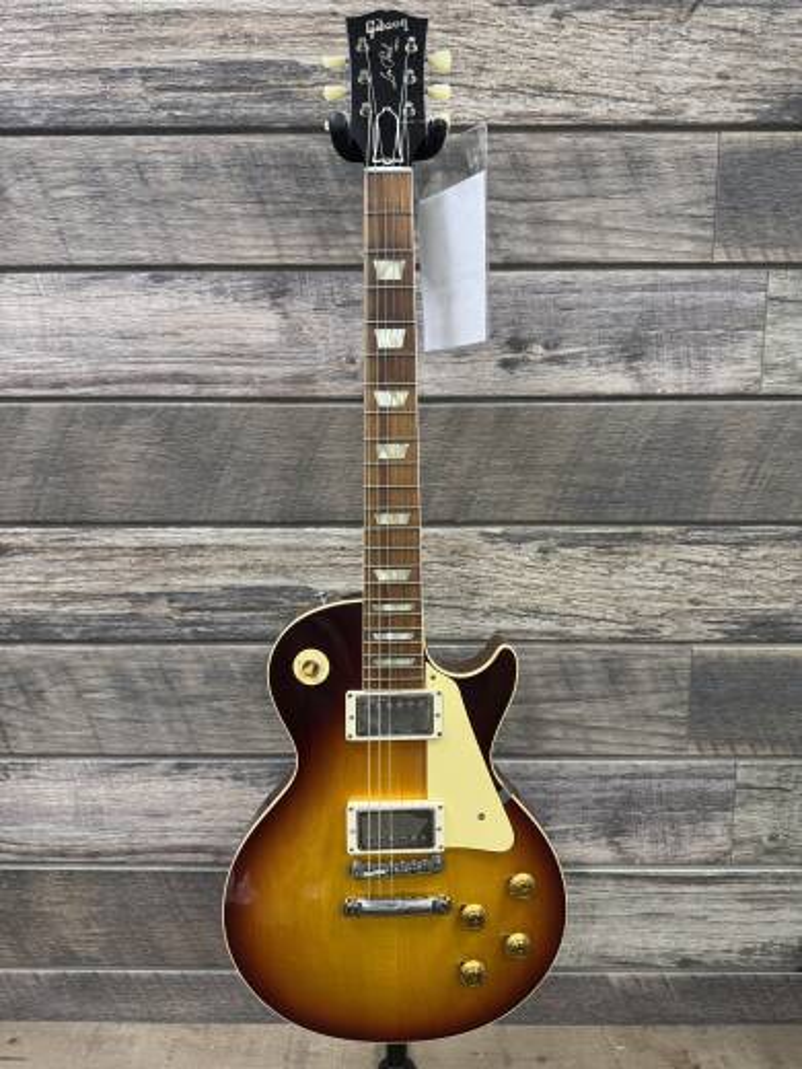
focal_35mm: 24
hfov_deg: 56.8
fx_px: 741
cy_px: 534
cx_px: 401
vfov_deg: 71.6
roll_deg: +0.1
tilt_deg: -6.5
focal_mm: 6.76
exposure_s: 1/60
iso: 160
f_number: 1.78
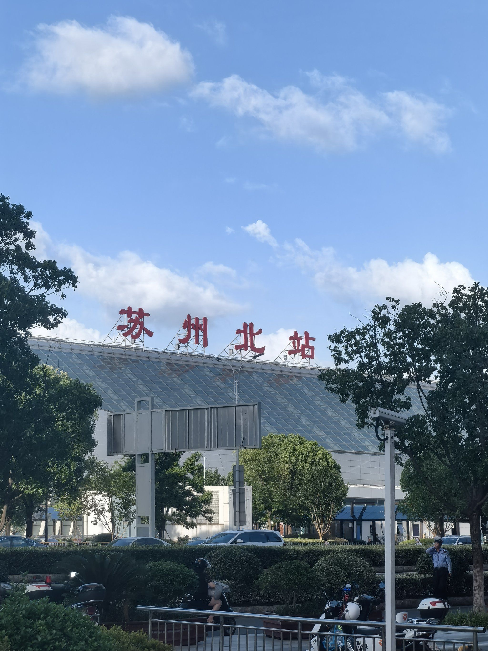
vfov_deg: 20.7
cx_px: 244
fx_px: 1786
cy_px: 326
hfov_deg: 15.6
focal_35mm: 95
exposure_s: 1/1111
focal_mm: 14.6
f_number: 3
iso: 125
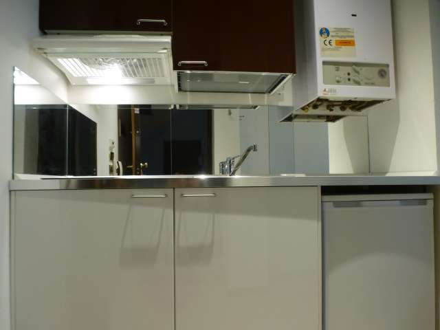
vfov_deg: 56.8
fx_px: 305
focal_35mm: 24
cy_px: 165
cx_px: 220
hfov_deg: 71.6
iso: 400
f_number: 3.3
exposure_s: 1/30
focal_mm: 4.3
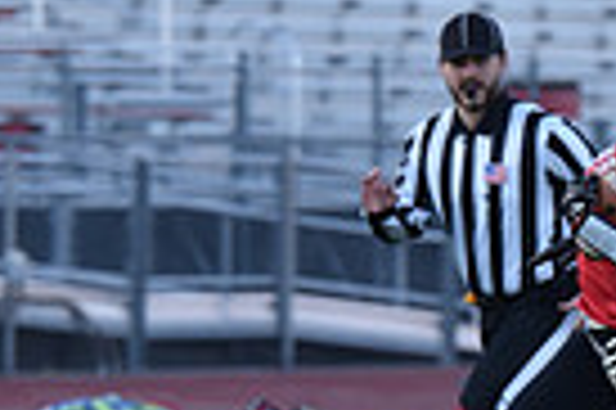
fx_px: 9759
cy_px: 273
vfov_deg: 2.4
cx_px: 634
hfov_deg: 3.6
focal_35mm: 571
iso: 720
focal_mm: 135
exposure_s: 1/1250
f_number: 2.8
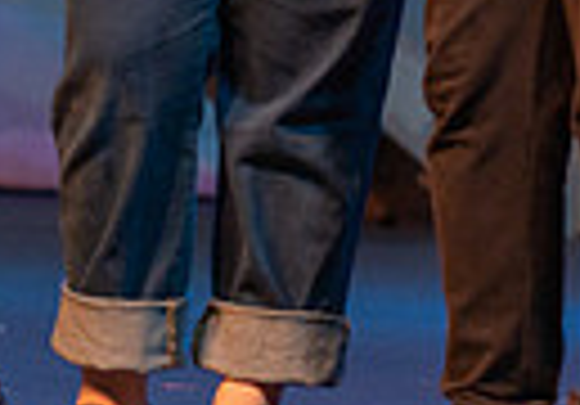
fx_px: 9283
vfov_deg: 2.5
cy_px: -369
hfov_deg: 3.6
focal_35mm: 568
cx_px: 239
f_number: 2.8
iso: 800
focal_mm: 110
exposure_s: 1/250
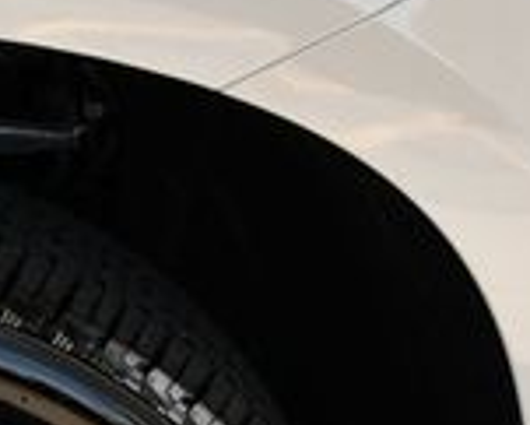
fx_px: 2245
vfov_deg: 10.3
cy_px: 695
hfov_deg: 12.8
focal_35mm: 143
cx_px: -263
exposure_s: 1/250
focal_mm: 18
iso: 220
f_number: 5.6
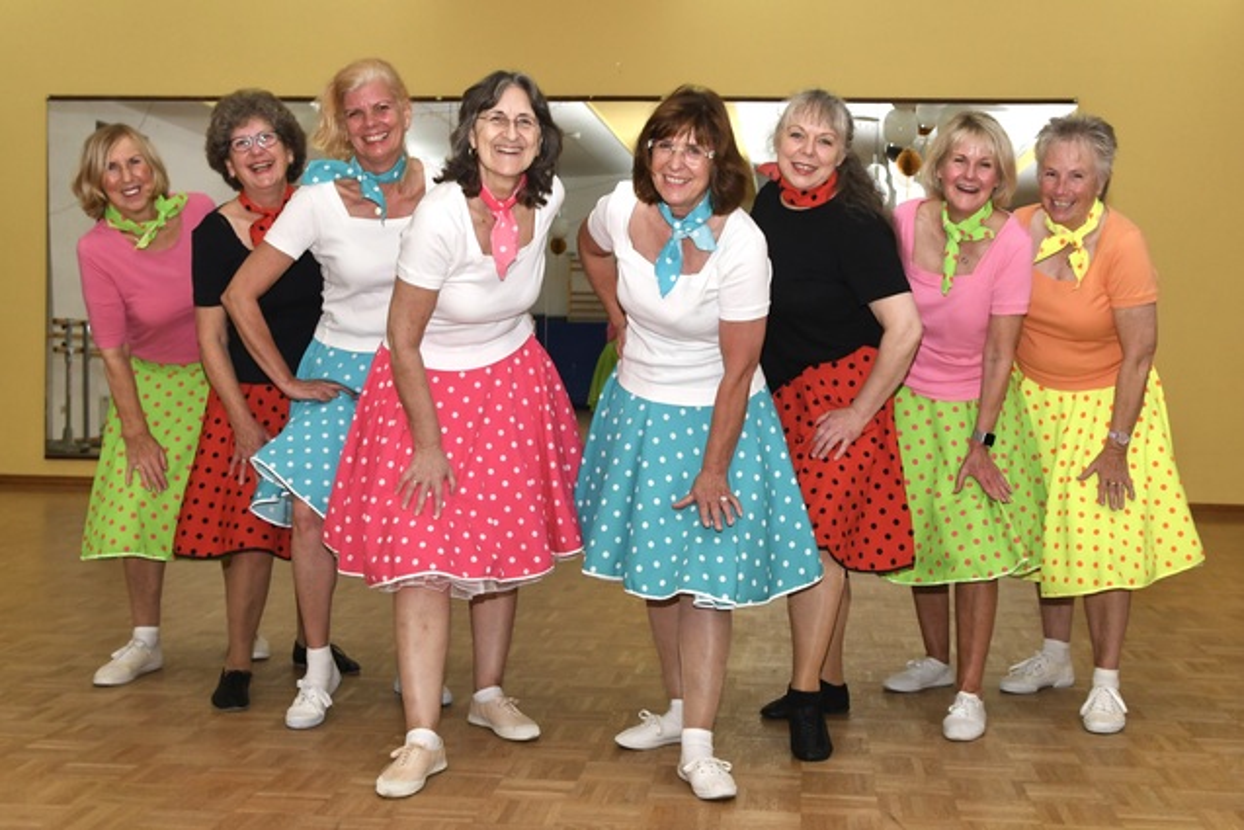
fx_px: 1244
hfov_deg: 53.1
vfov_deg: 36.9
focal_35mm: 36
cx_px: 622
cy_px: 415
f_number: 5.6
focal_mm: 24
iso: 800
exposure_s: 1/125
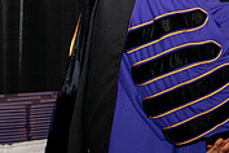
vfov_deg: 5.9
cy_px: -27
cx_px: 278
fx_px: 1463
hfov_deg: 8.8
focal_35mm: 230
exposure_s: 1/200
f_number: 5.6
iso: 1600
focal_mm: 70
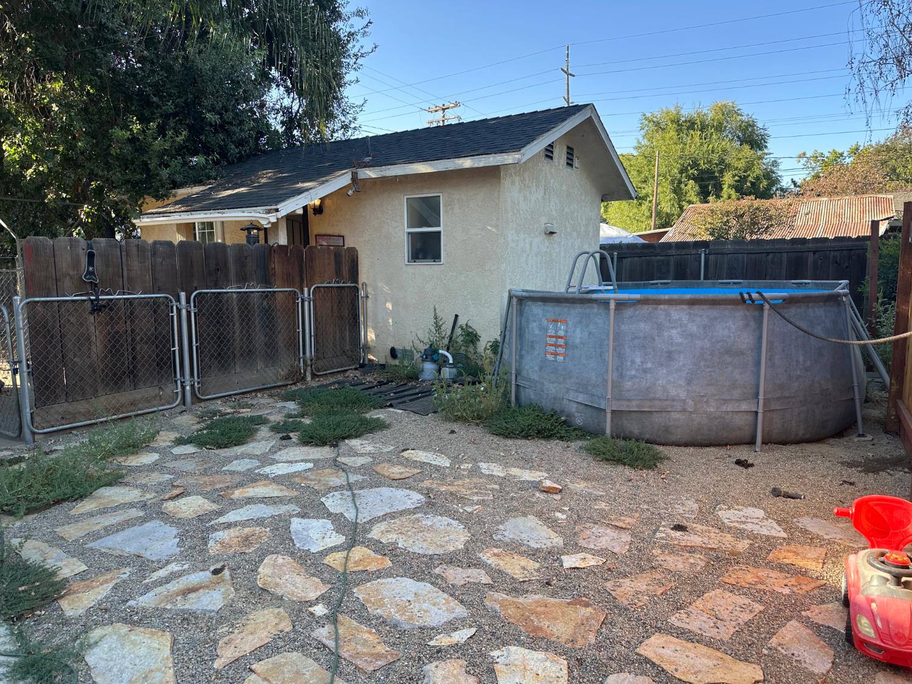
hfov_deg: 71.6
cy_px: 342
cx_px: 456
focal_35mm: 24
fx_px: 632
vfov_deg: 56.8
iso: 80
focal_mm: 6.86
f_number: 1.78
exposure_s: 1/549
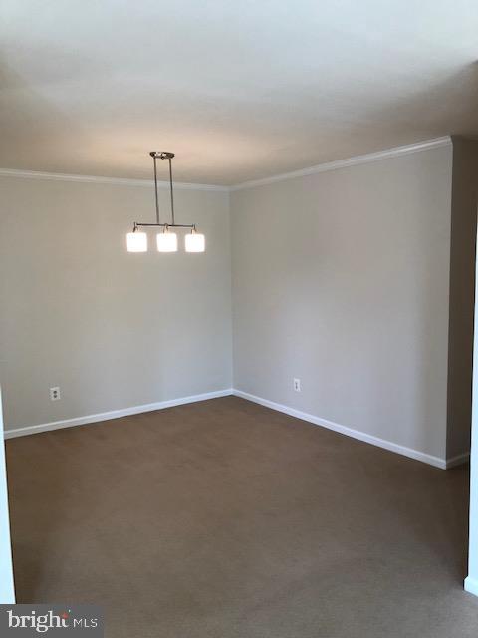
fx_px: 516
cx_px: 239
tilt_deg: -7.1
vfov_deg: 63.4
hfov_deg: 49.7
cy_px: 319
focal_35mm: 28
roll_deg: +1.0
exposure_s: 1/30
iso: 25
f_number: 1.8
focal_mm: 3.99
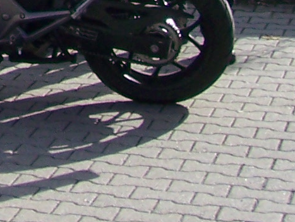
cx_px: -362
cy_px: -400
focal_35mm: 206
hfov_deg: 8.9
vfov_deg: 6.7
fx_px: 1757
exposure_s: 1/320
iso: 80
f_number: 5.1
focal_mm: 5.6
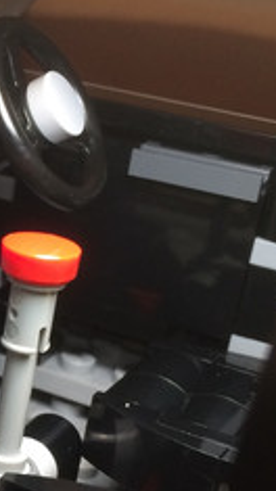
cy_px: 330
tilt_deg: -24.3
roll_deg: -5.8
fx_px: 1120
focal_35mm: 86
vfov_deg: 24.6
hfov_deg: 13.1
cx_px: -161
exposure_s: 1/30
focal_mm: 4.15
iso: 100
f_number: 2.2
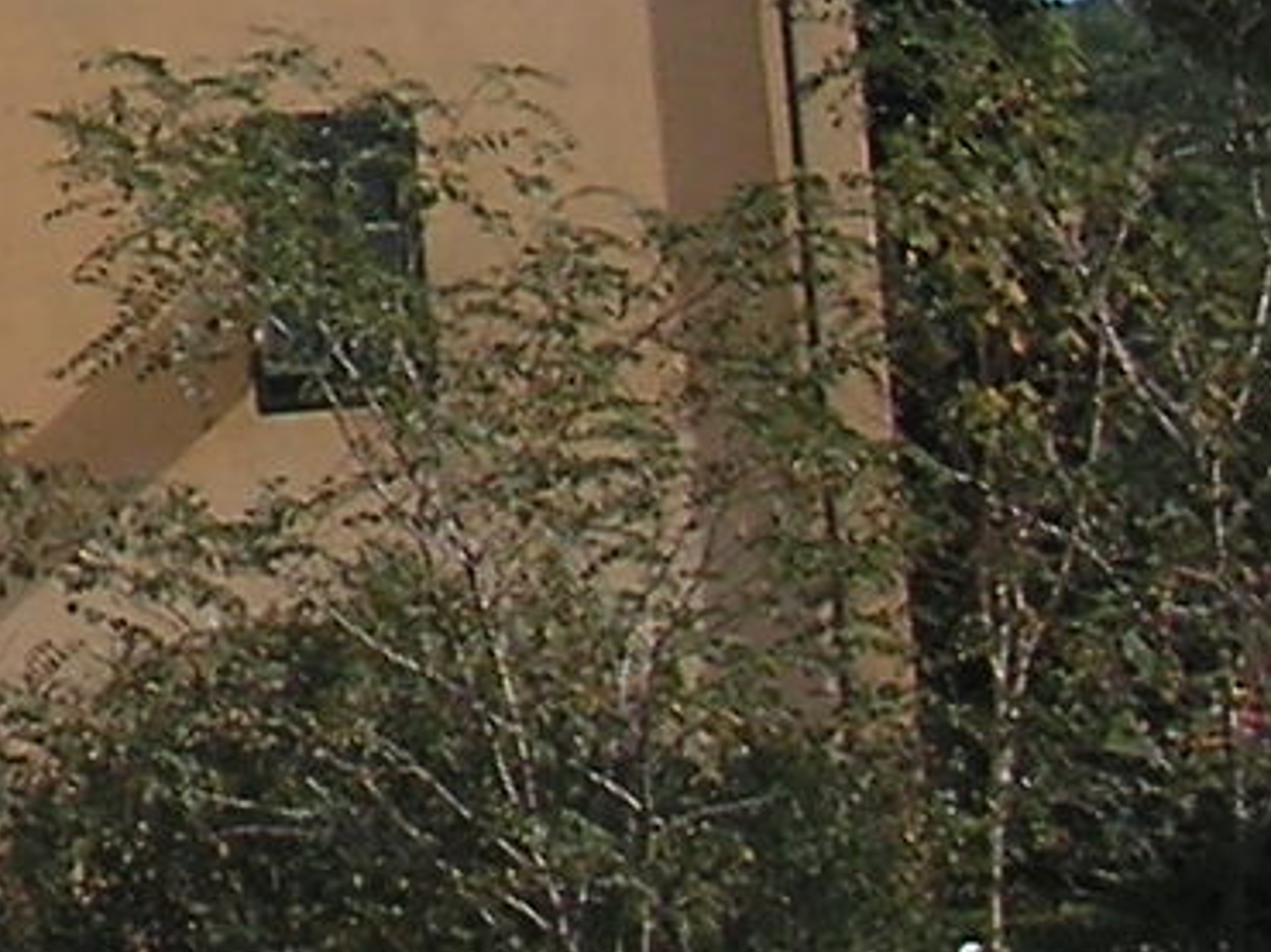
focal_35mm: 263
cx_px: -2119
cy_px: -148
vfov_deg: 5.6
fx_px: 9650
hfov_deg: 7.0
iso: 50
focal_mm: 6.3
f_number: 3.3
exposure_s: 1/750
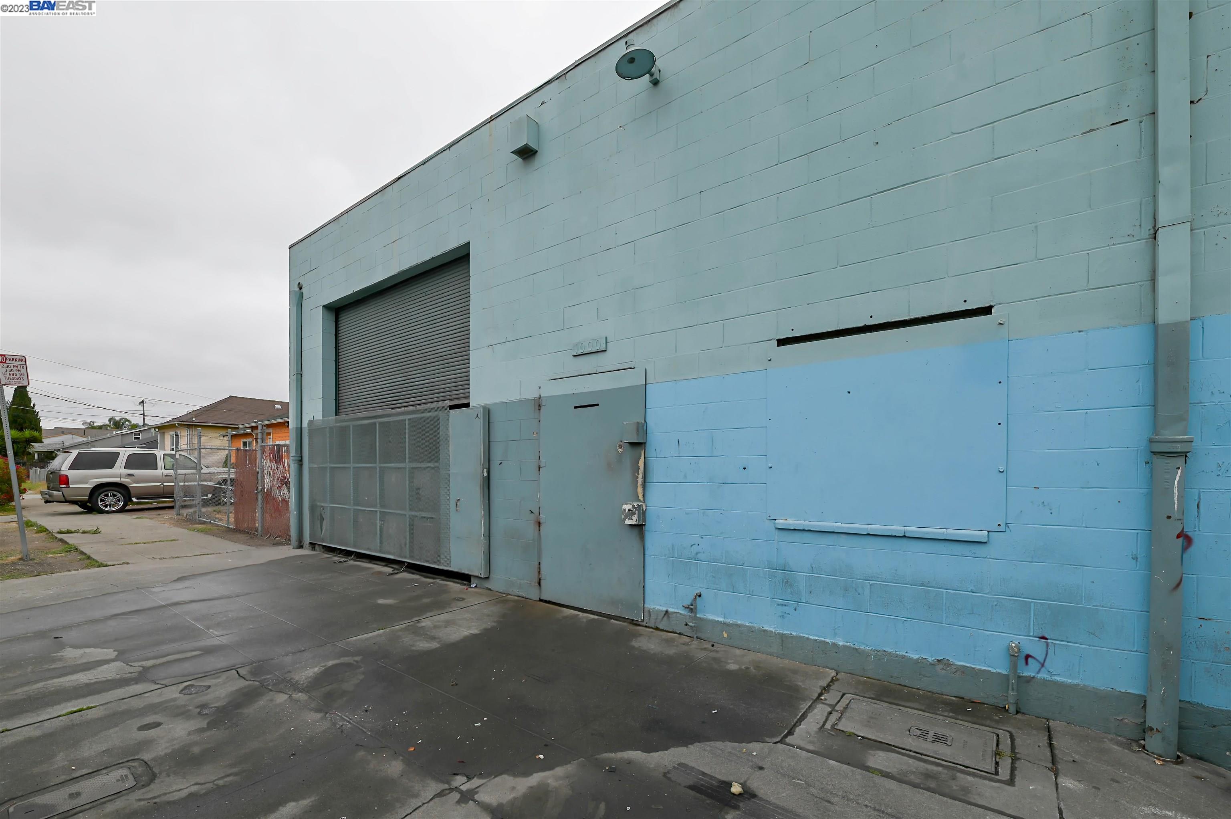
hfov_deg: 104.3
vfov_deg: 81.1
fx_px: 478
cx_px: 616
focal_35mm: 14
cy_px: 410
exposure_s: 1/500
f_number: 8
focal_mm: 14
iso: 100
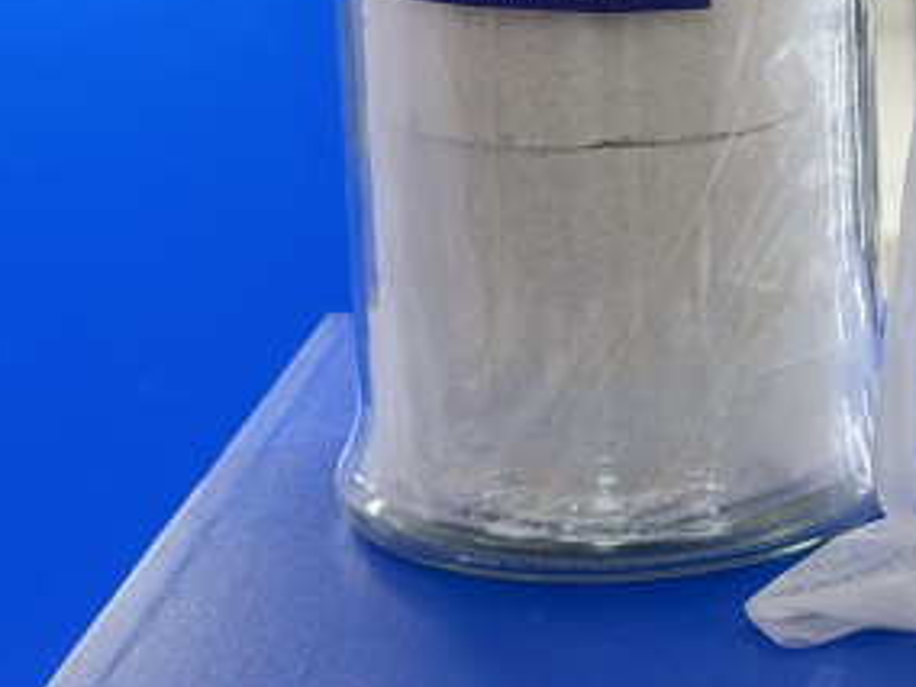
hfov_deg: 14.3
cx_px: 964
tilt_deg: -10.3
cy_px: -87
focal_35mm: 135
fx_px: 3572
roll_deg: +1.2
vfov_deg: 10.8
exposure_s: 1/279
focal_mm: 6.76
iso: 64
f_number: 1.78
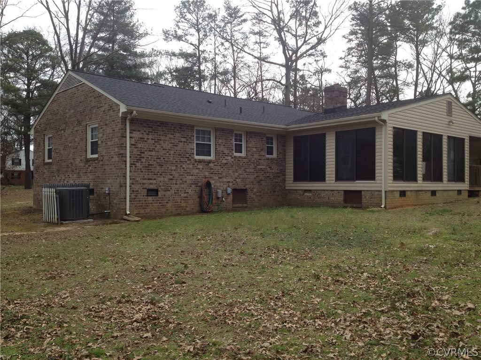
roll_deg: -0.9
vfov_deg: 40.7
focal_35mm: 35
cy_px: 180
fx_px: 486
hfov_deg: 52.6
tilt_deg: -0.7
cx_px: 240
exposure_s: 1/876
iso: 50
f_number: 2.4
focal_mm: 4.28
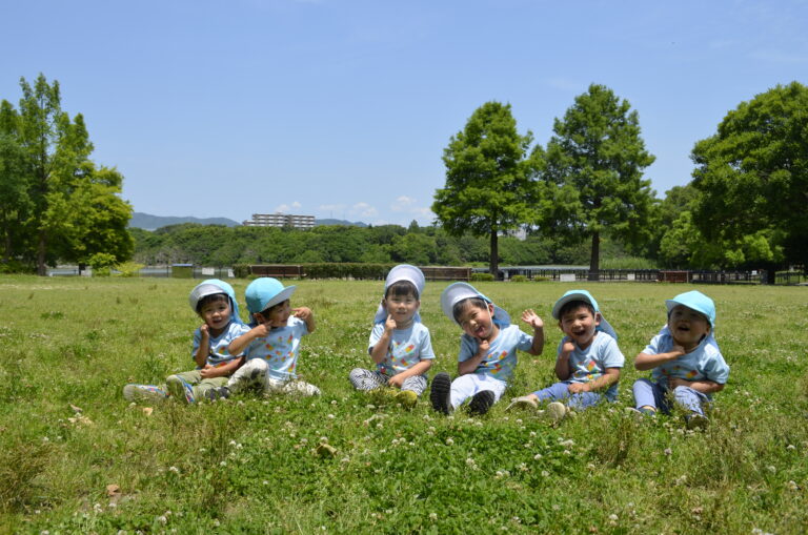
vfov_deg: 39.8
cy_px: 268
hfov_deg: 57.3
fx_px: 739
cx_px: 404
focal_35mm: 33
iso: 100
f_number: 8
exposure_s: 1/250
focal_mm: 22
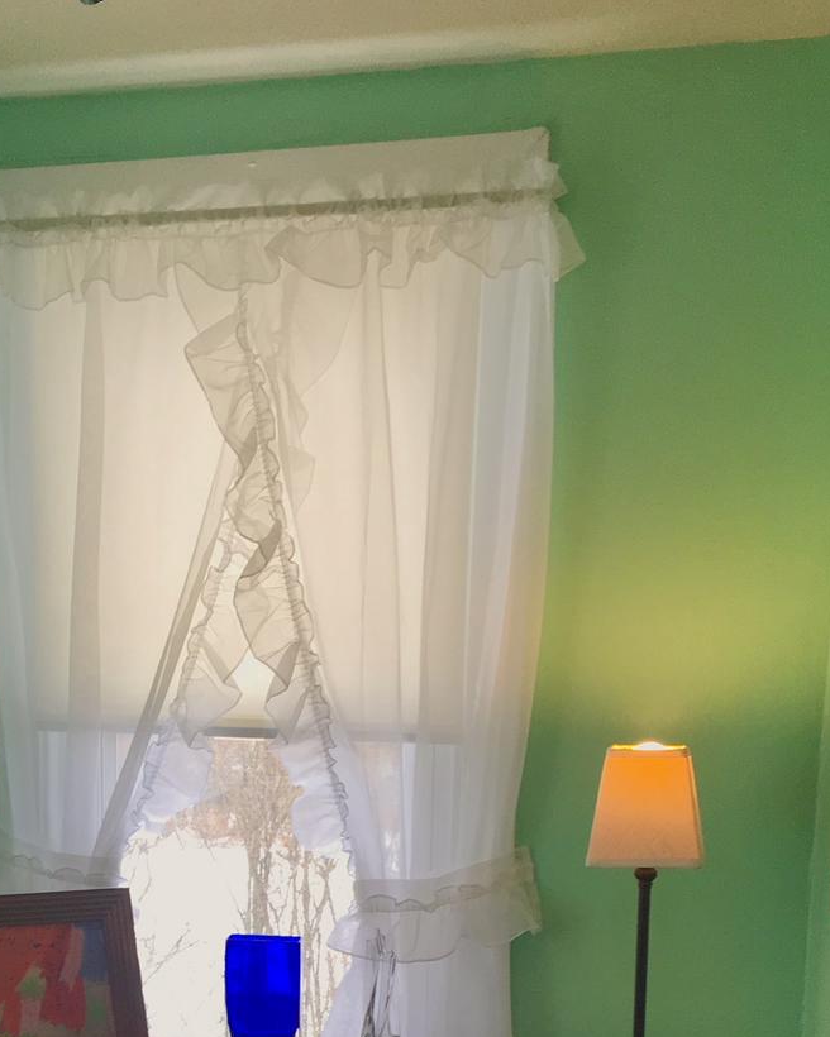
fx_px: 1627
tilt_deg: -10.0
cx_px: 228
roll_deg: -0.3
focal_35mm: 53
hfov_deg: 28.3
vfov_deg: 33.7
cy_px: 909
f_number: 2.2
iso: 40
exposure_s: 1/120
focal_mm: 4.15
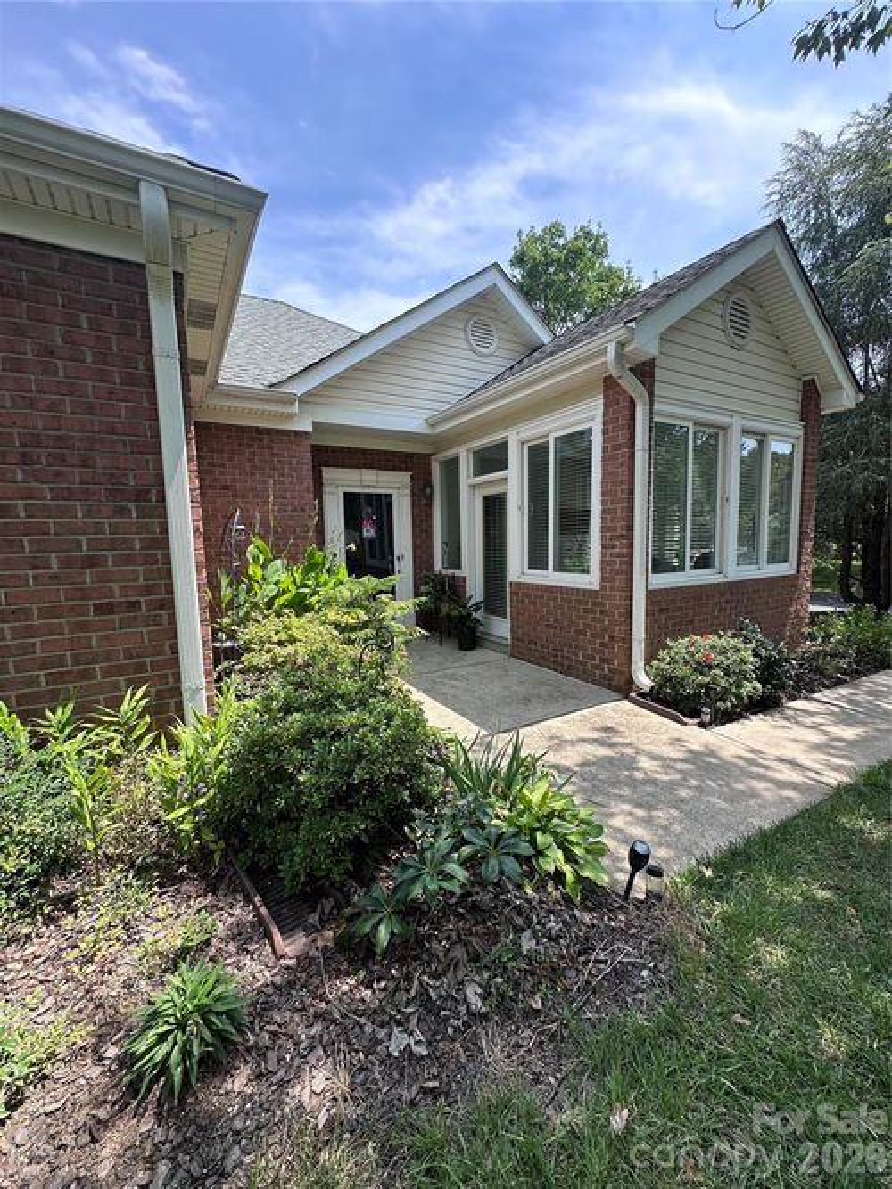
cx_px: 446
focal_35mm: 14
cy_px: 594
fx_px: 481
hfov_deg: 85.7
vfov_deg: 102.1
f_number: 2.2
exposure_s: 1/530
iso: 40
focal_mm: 2.22
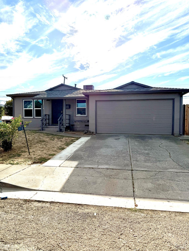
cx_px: 94
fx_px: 175
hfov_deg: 56.8
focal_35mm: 24
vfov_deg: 71.6
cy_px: 126
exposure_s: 1/11905
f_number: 1.78
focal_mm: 6.76
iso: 80
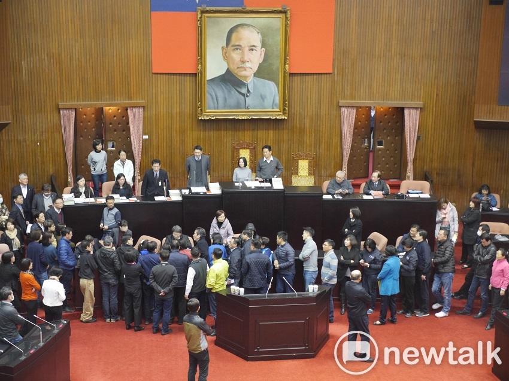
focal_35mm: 70
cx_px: 254
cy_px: 190
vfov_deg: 21.0
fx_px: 1029
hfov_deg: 27.8
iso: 2000
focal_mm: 35
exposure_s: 1/80
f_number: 2.8
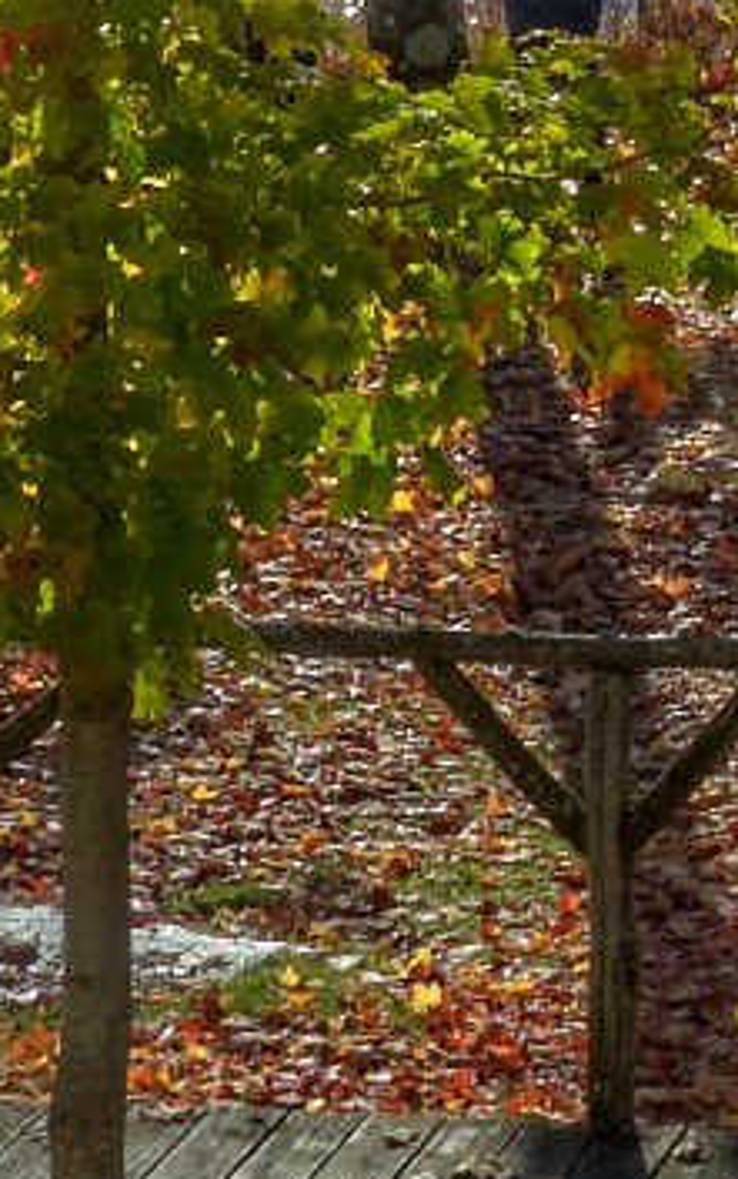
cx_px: 1494
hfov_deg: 6.2
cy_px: -1520
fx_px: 6632
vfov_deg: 9.2
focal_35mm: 206
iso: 1000
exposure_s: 1/125
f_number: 20
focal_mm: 28.6
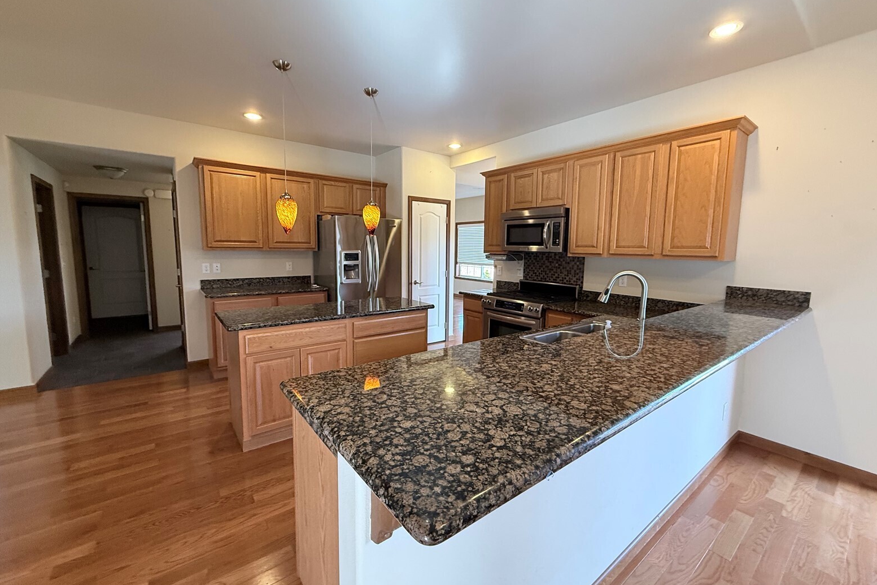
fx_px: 365
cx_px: 442
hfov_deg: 100.4
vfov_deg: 77.3
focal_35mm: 15
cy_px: 287
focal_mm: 2.22
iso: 500
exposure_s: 1/120
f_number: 2.2
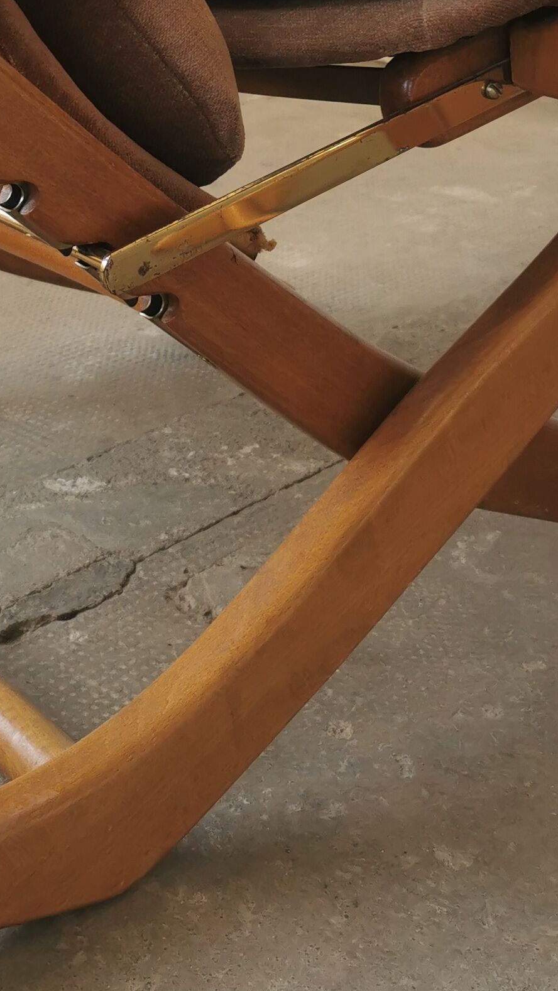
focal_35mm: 68
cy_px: 19
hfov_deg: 17.6
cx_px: 131
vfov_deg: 29.2
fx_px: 1788
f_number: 1.6
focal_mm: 5.56
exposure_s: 1/100
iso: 64
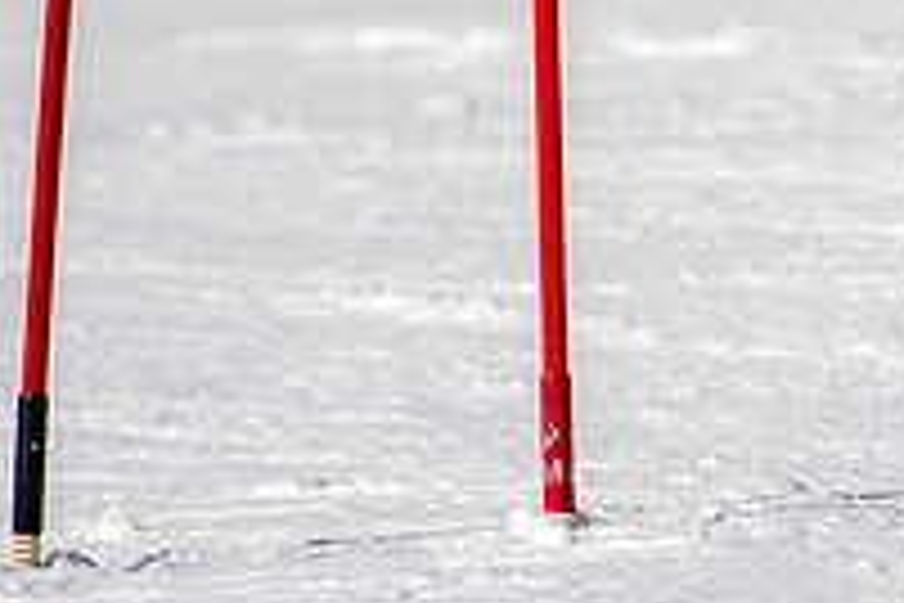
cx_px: 1115
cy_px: -28
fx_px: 41907
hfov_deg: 1.2
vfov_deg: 0.8
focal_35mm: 1669
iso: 100
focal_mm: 300
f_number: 2.8
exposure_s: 1/8000
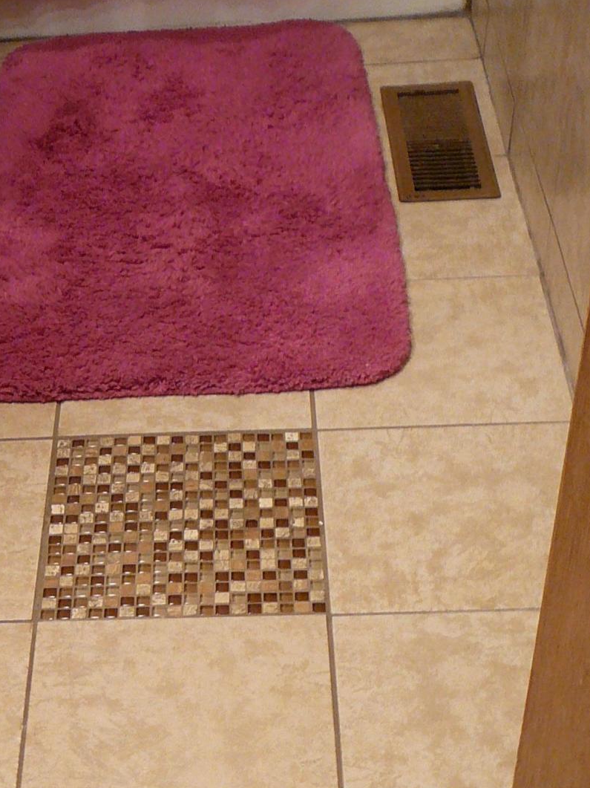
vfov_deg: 28.1
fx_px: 1501
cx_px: 101
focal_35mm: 66
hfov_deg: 21.9
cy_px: 729
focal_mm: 5.2
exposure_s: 1/8
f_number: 2.8
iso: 200
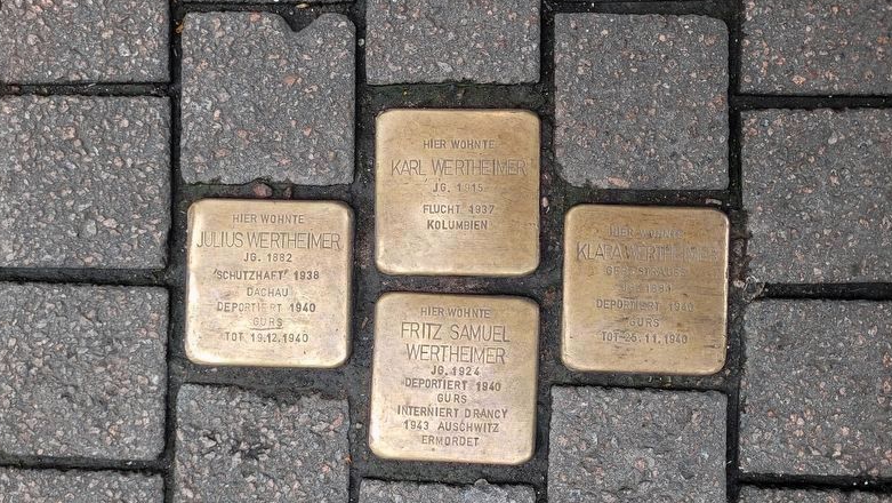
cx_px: 439
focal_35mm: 29
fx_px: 686
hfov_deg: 66.0
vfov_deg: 40.2
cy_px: 262
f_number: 1.8
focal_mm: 5.4
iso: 50
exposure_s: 1/120
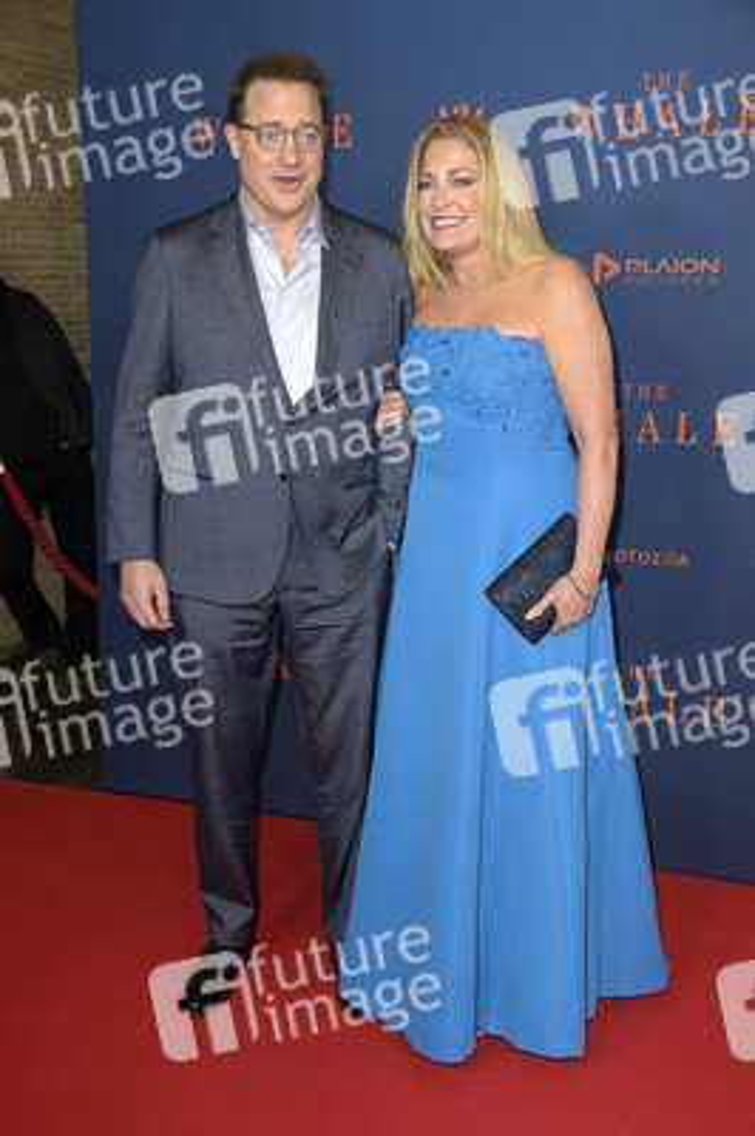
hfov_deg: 26.9
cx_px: 378
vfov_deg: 39.6
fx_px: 1576
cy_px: 568
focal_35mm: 50
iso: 640
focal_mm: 50
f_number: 6.3
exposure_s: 1/250
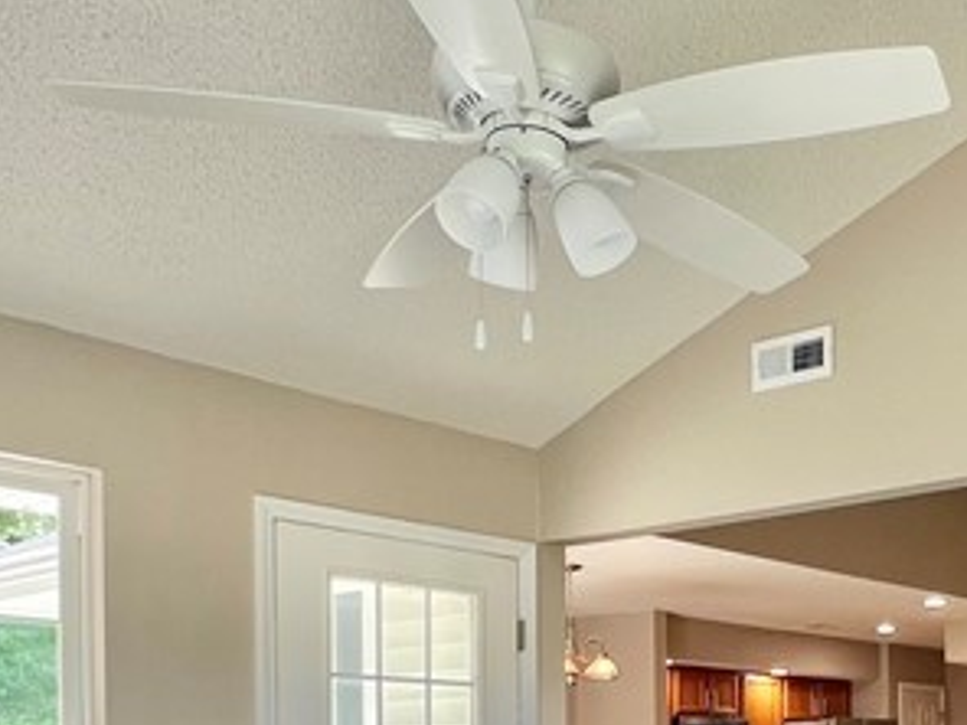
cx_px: 823
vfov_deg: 29.0
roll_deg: +0.2
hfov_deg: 39.7
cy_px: 803
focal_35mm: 45
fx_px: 1257
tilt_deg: -2.1
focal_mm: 1.57
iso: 64
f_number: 1.8
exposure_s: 1/99
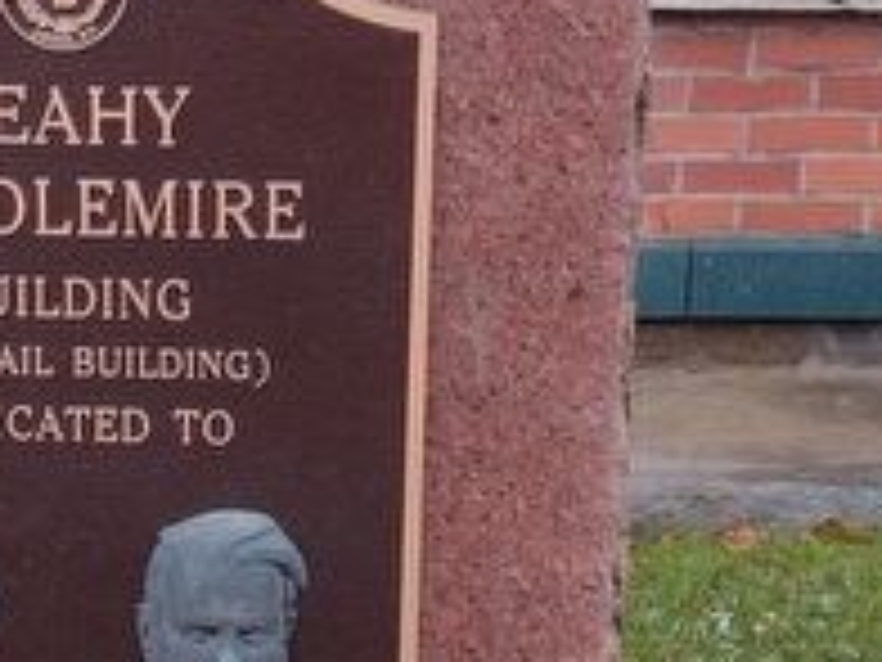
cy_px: 599
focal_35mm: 110
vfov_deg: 13.3
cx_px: 158
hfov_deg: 17.7
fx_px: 2803
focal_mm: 4.71
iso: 114
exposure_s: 1/60
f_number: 1.7
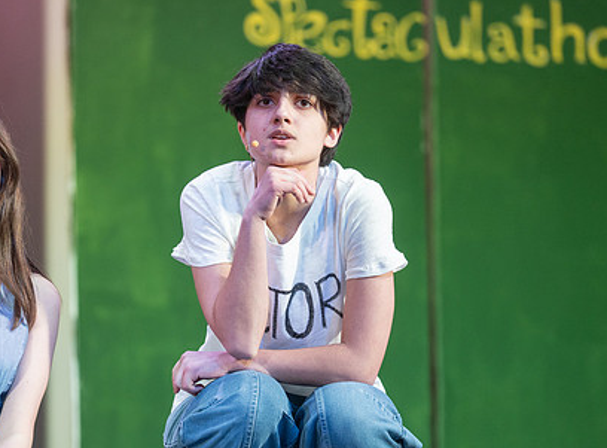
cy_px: 285
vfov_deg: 4.3
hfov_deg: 5.8
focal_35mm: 344
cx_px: 279
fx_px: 5997
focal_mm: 200
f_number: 2.8
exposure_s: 1/320
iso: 560
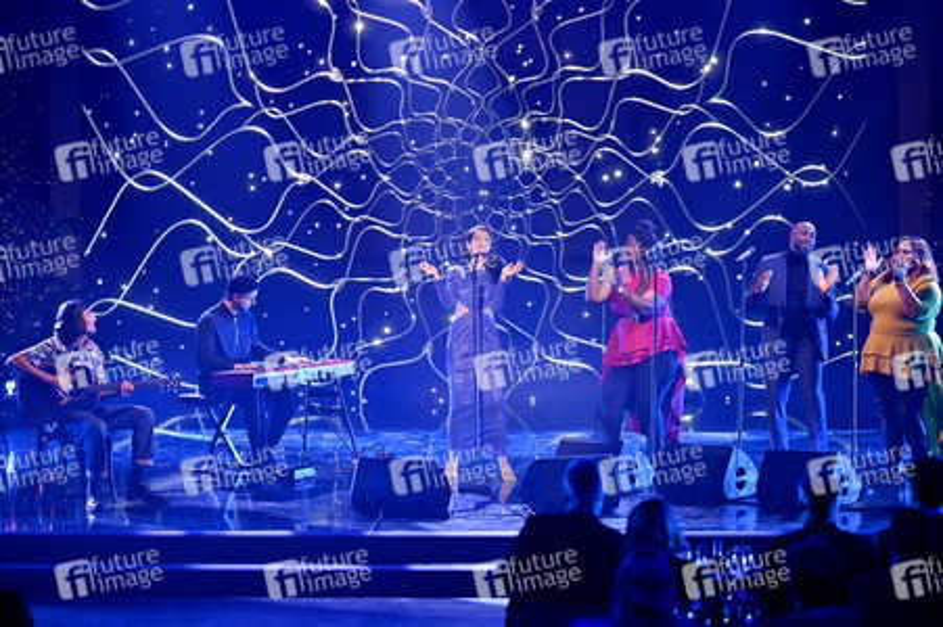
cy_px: 314
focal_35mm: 135
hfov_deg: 15.2
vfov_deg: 10.1
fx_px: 3534
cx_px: 472
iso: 1000
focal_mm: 135
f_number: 2.8
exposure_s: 1/250
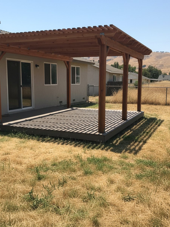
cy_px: 114
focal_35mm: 26
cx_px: 85
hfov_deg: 53.1
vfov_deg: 67.3
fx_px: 170
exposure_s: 1/271
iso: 1405
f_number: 1.5
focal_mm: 5.7
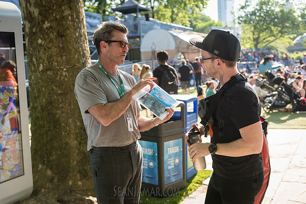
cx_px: 153
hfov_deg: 41.1
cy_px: 102
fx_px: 408
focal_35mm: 48
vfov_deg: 28.1
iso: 200
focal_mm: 48
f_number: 3.2
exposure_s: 1/400
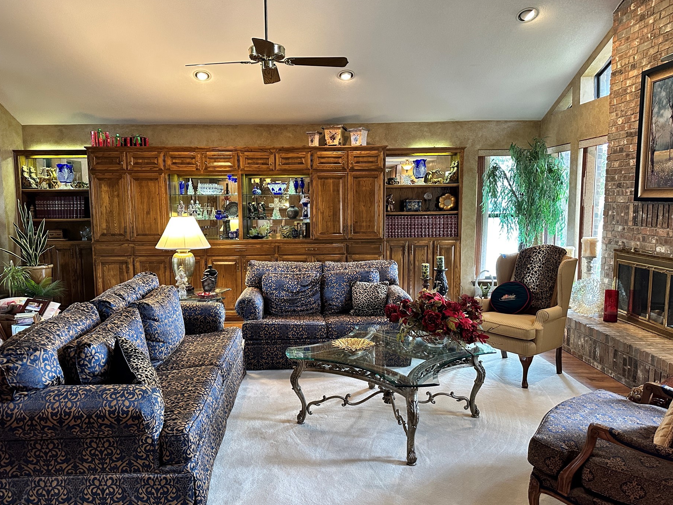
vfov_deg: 51.3
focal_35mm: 27
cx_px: 315
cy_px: 262
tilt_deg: -6.2
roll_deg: +0.9
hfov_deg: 65.3
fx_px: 525
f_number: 1.78
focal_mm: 6.86
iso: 500
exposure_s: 1/60
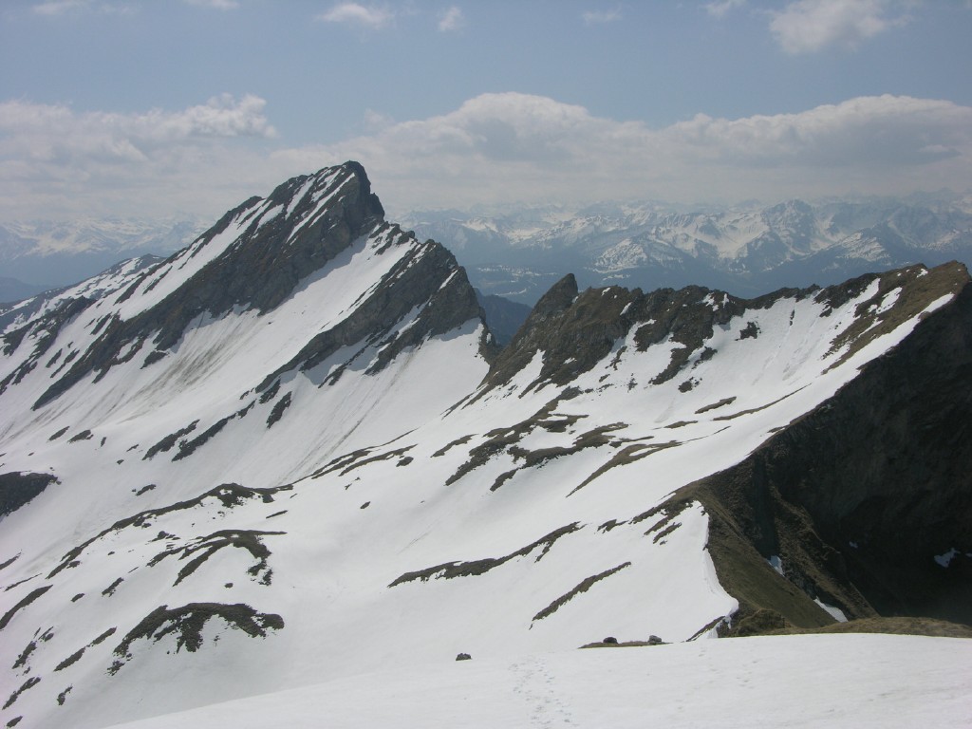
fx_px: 1179
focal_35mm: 42
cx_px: 486
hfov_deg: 44.8
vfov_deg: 34.3
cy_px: 364
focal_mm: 10.7
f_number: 7.3
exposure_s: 1/430
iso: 50
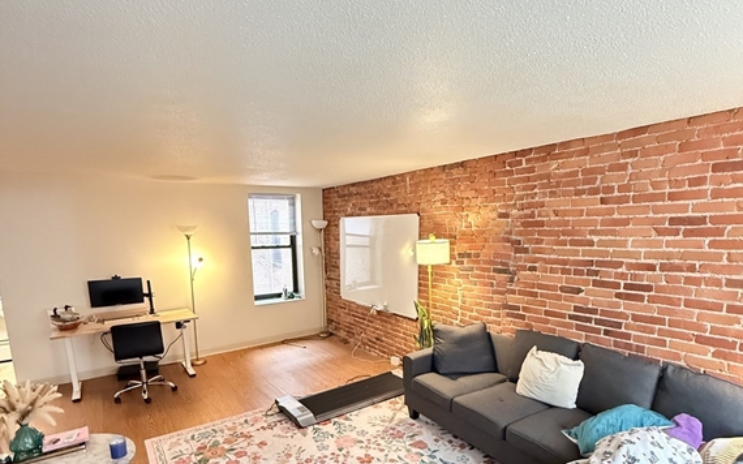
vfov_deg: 58.4
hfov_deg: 85.1
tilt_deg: -9.8
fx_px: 405
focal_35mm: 20
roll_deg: +0.4
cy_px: 305
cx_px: 373
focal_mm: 2.22
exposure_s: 1/60
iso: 1250
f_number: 2.2
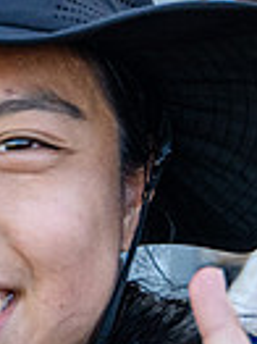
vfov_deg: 12.1
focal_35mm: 163
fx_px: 1616
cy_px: 277
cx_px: -631
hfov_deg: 7.5
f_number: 5.6
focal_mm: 32
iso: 900
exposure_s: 1/500
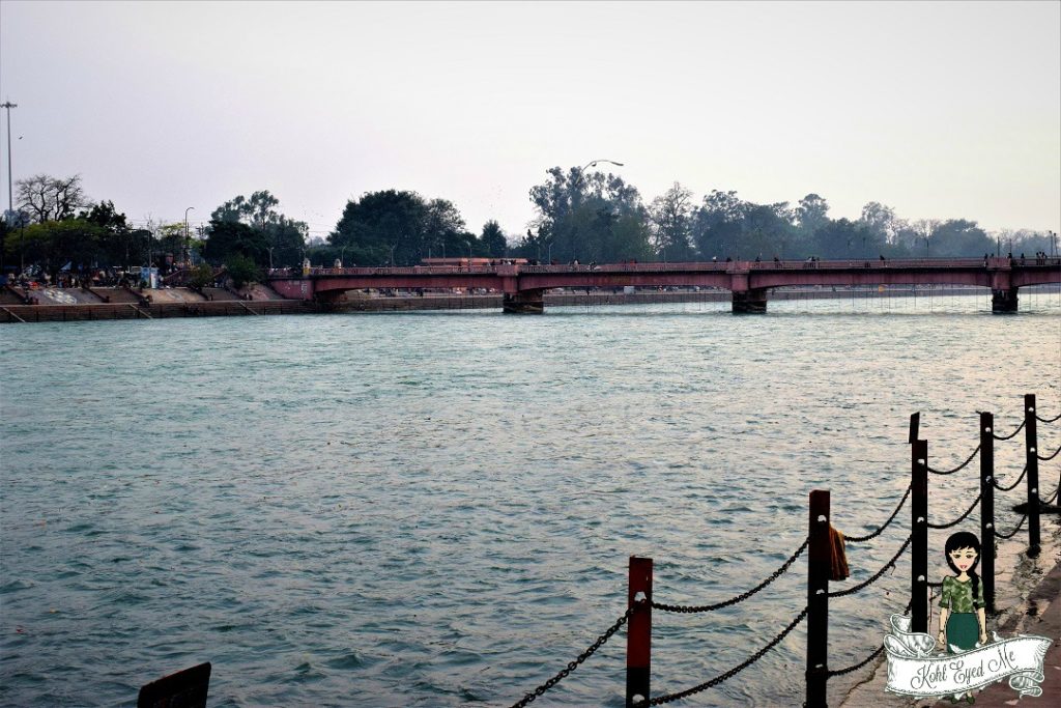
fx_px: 1547
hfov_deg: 37.8
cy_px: 354
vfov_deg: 25.8
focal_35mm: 52
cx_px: 530
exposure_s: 1/400
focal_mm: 35
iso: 1000
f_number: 10
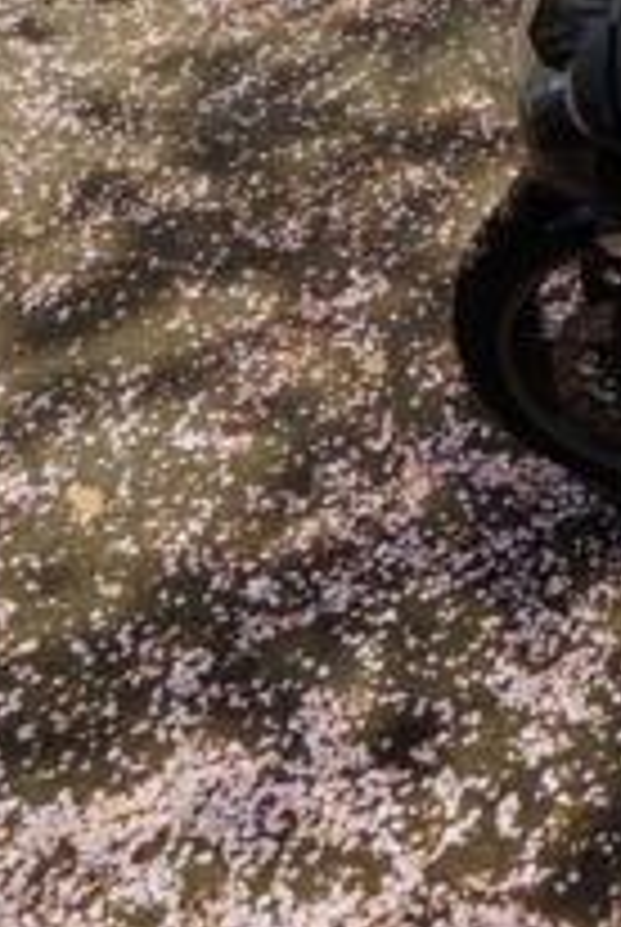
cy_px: -832
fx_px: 2398
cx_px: 1143
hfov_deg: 13.2
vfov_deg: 17.1
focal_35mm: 93
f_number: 11
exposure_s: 1/125
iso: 100
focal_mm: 24
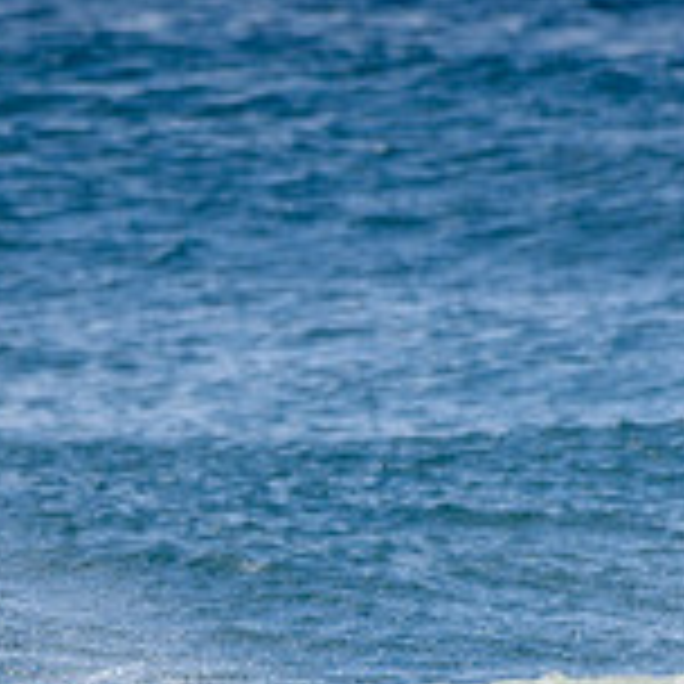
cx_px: -135
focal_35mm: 1991
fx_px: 44510
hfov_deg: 0.9
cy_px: 581
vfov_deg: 0.9
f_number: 5.6
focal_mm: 500
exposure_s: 1/2000
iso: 90
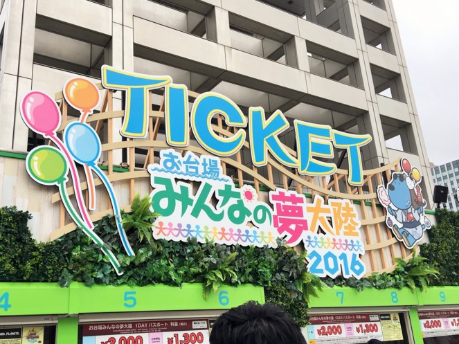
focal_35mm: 35
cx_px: 196
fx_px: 464
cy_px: 176
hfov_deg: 52.4
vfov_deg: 40.7
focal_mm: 4.15
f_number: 2.2
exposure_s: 1/1304
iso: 25
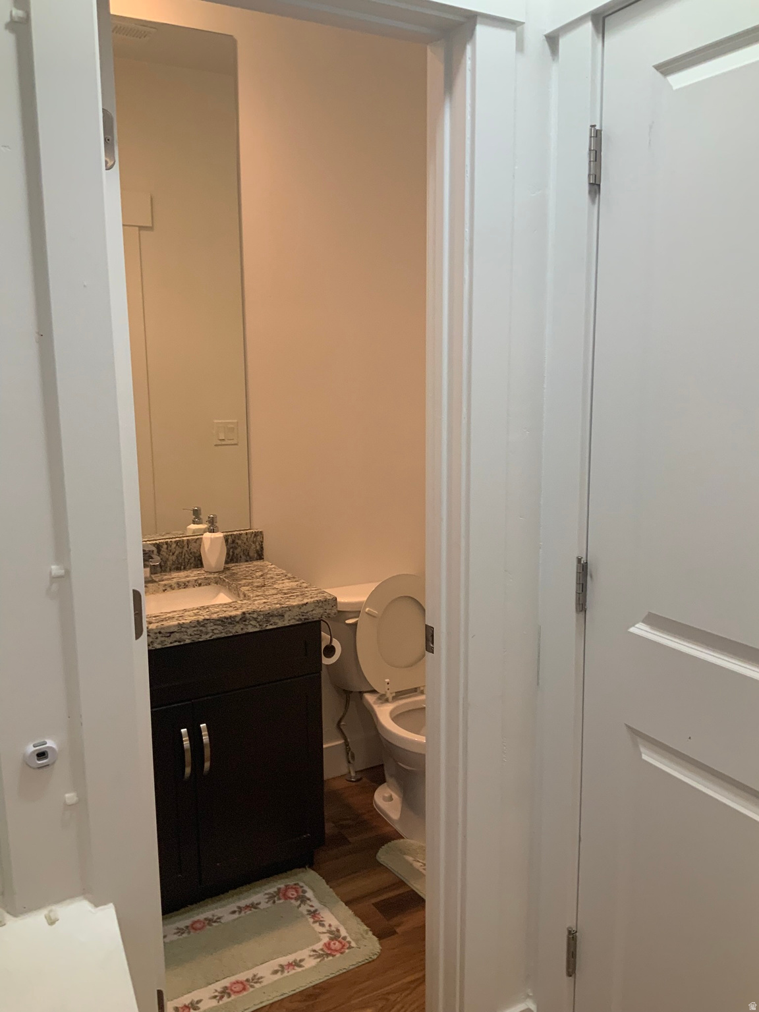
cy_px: 506
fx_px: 848
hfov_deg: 48.2
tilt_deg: -8.6
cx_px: 380
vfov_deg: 61.7
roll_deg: +0.2
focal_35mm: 29
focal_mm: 3
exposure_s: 1/60
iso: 125
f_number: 1.8
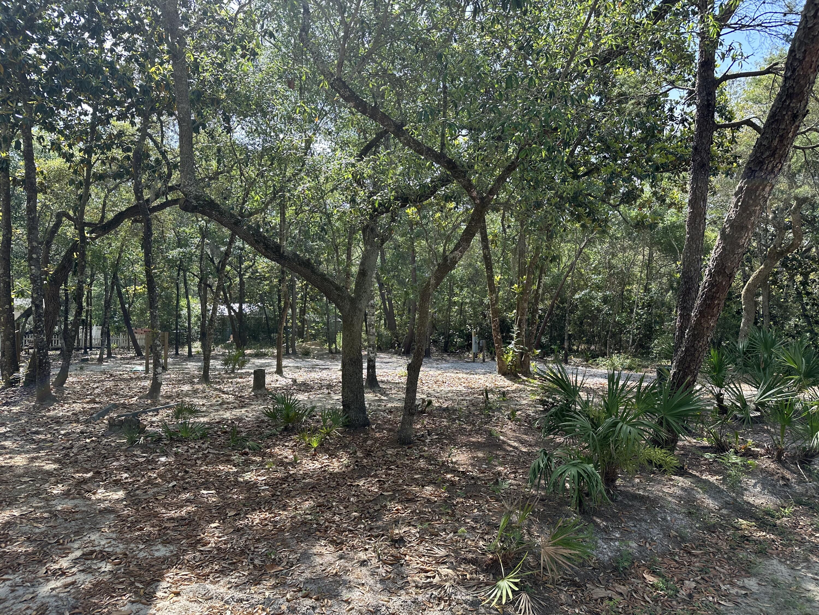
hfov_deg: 71.6
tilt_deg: +1.0
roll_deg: -0.6
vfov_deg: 56.8
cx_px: 410
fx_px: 568
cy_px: 308
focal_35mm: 24
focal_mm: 6.86
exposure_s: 1/1083
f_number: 1.78
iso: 80
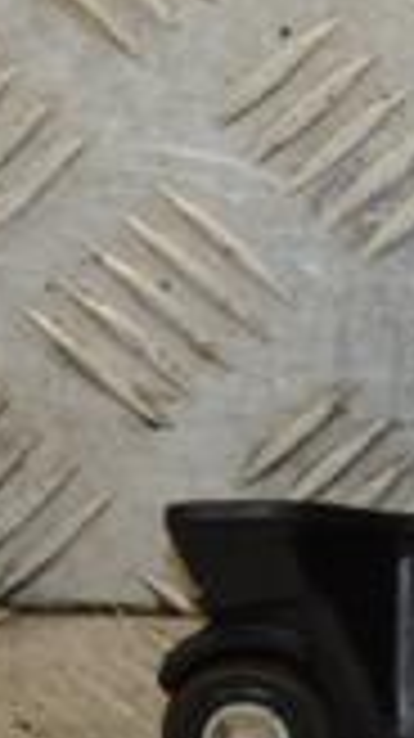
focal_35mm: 403
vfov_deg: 5.4
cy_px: 306
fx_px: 7881
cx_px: 1143
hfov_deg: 3.0
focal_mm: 70
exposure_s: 1/160
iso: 800
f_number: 5.3
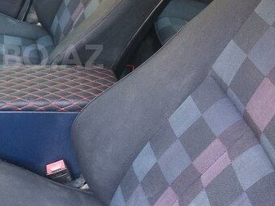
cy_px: 57
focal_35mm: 57
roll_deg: -1.3
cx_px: 20
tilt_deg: -34.4
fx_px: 453
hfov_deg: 31.9
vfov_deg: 25.4
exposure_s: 1/33
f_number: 2.2
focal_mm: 4.15
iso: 250
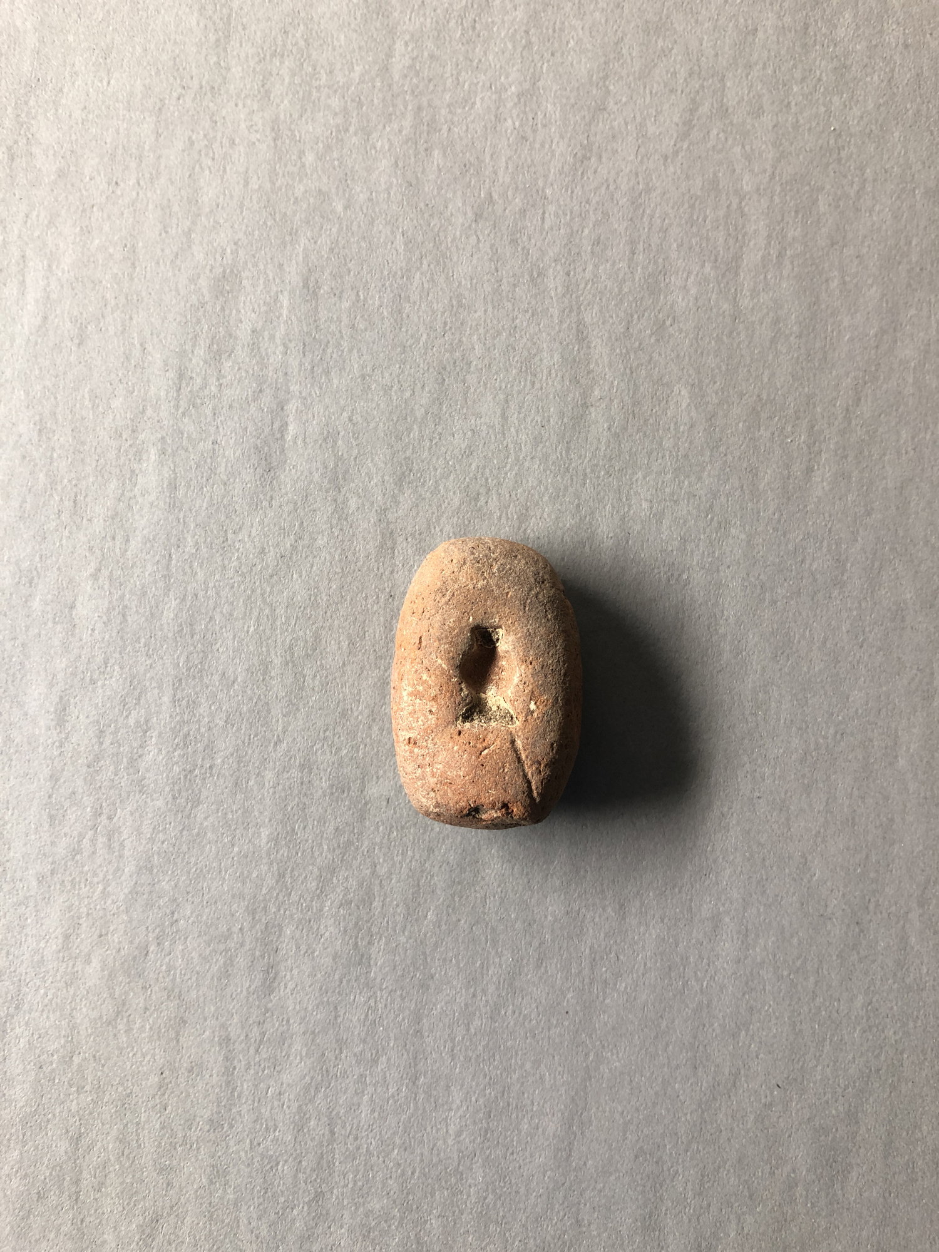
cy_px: 626
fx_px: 1013
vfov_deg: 63.4
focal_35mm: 28
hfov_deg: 49.7
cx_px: 470
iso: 40
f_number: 1.8
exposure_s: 1/24
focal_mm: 3.99
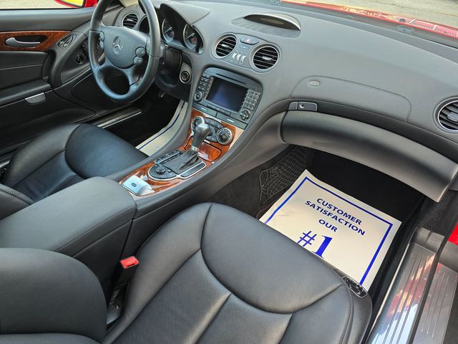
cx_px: 229
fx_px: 304
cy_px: 172
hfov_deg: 73.9
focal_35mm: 23
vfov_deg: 58.9
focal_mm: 6.3
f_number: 1.7
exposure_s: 1/180
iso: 125
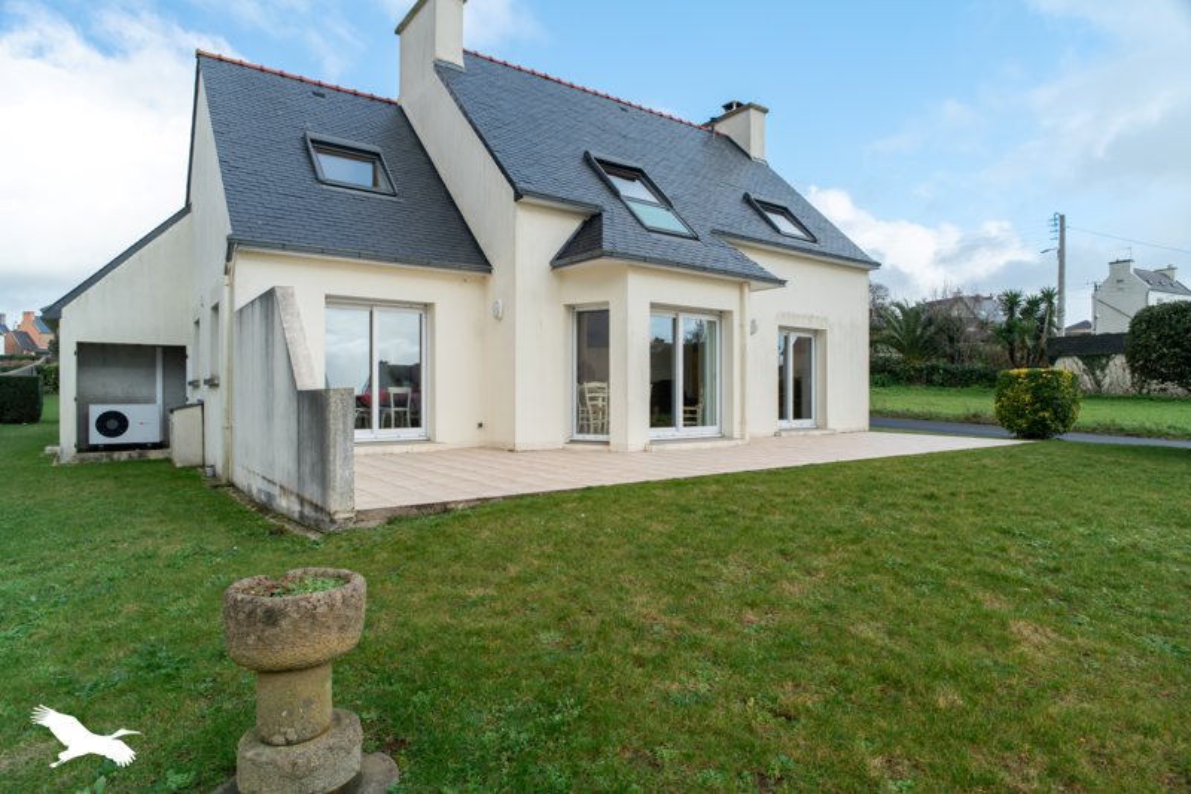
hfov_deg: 84.0
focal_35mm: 20
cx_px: 596
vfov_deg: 61.9
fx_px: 661
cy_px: 397
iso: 250
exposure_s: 1/60
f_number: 9
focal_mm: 20
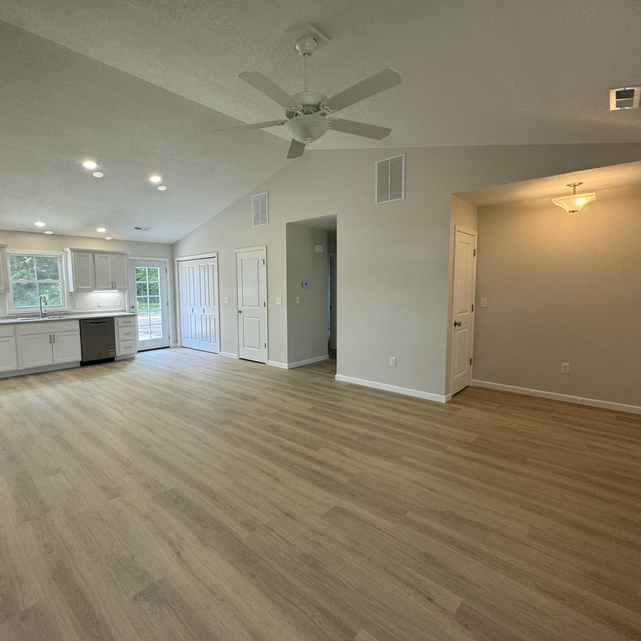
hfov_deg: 83.6
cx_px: 280
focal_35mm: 17
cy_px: 320
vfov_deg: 84.0
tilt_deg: -7.8
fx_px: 356
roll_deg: -0.5
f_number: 2.2
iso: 125
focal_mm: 2.22
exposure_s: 1/120
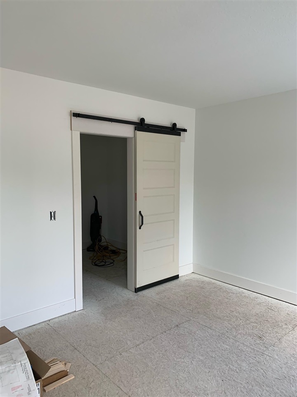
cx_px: 148
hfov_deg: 53.1
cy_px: 198
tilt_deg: -2.6
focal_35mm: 26
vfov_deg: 67.3
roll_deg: +1.0
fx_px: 297
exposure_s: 1/118
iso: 100
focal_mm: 4.25
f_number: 1.8
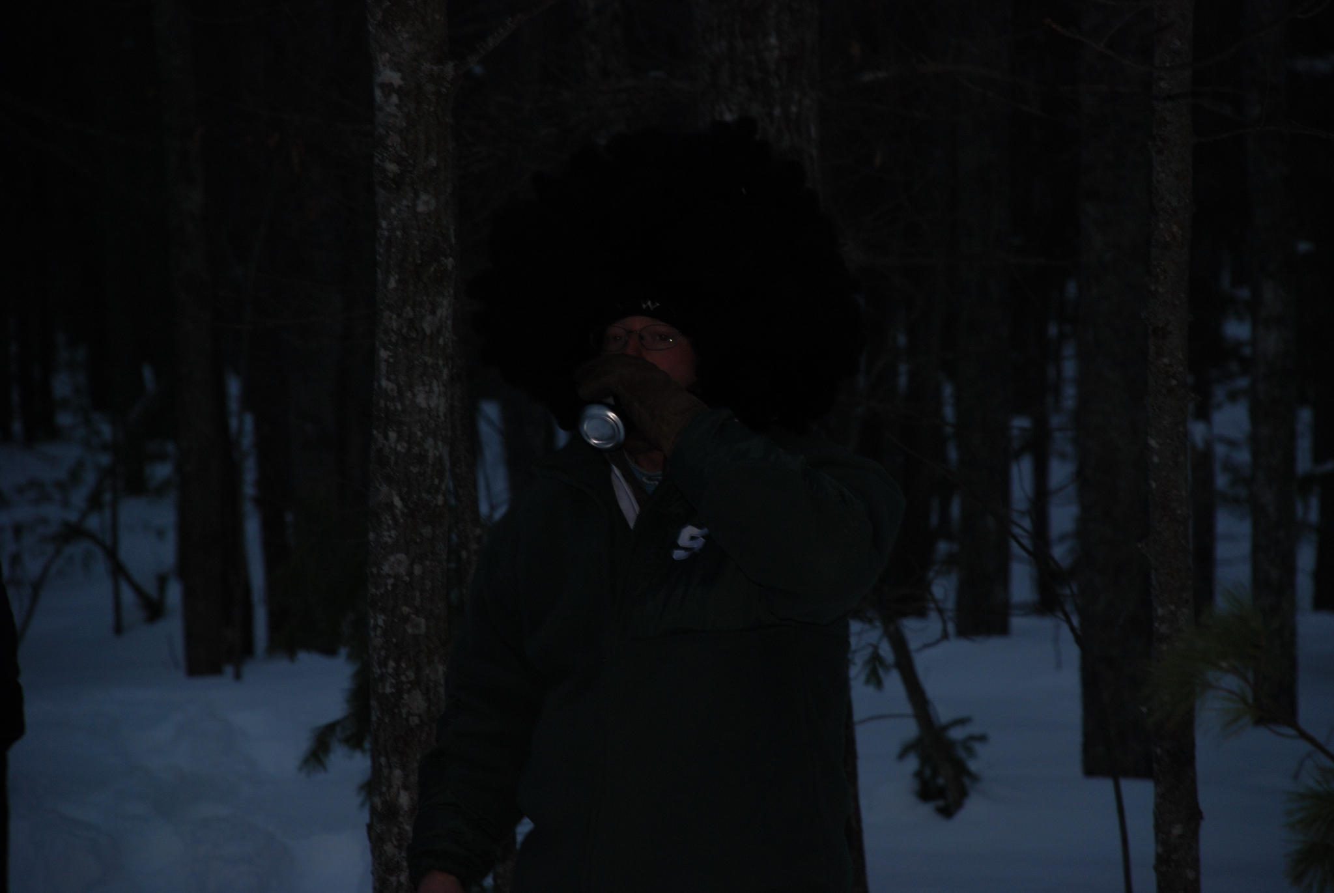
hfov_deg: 11.0
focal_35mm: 188
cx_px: 667
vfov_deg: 7.3
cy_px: 446
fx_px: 6956
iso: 200
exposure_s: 1/60
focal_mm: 125
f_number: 5.6
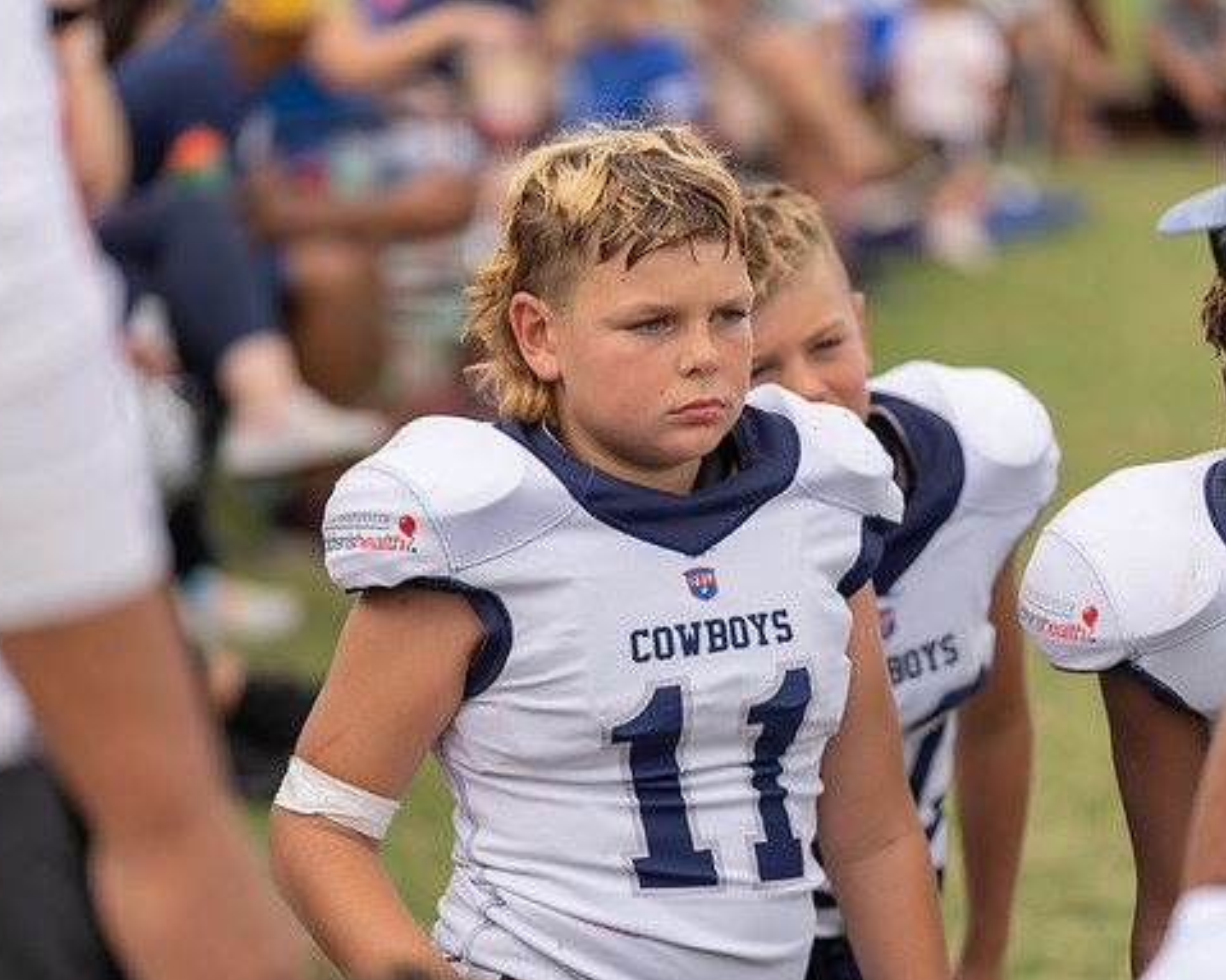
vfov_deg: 9.3
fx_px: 6058
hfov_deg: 11.6
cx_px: 622
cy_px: 493
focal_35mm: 167
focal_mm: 147
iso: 100
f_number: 2.8
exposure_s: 1/640
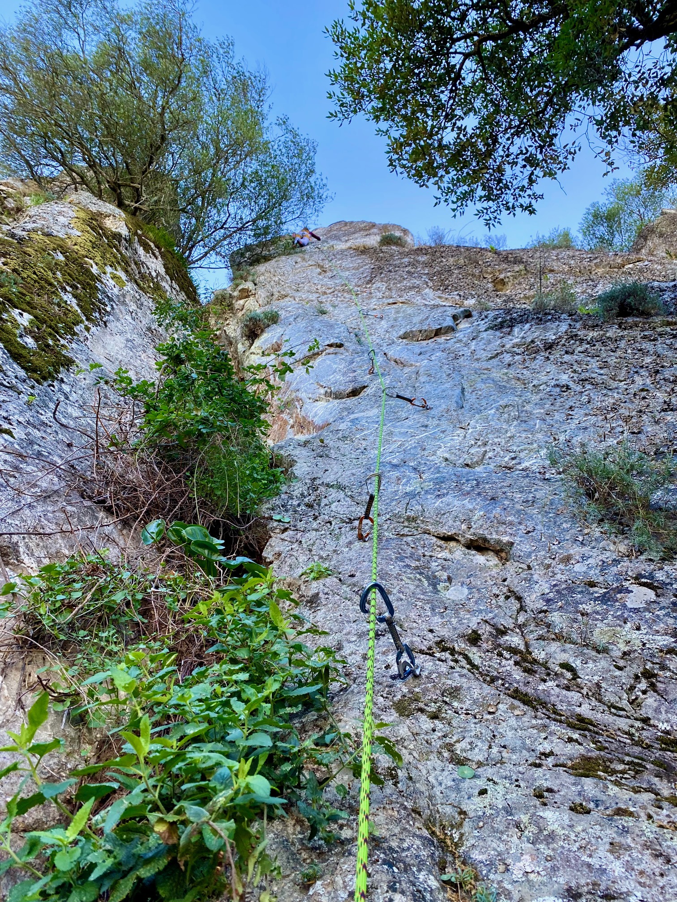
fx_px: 678
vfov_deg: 67.3
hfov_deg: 53.1
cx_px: 338
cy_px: 451
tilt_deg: +57.8
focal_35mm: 26
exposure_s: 1/122
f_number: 1.8
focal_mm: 4.25
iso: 32
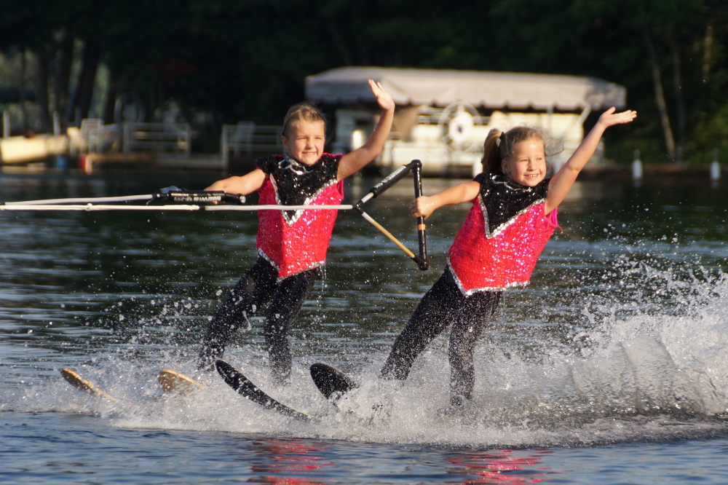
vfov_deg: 5.7
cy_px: 242
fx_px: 4851
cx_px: 364
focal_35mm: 240
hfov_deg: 8.6
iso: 400
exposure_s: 1/400
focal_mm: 160
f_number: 6.3
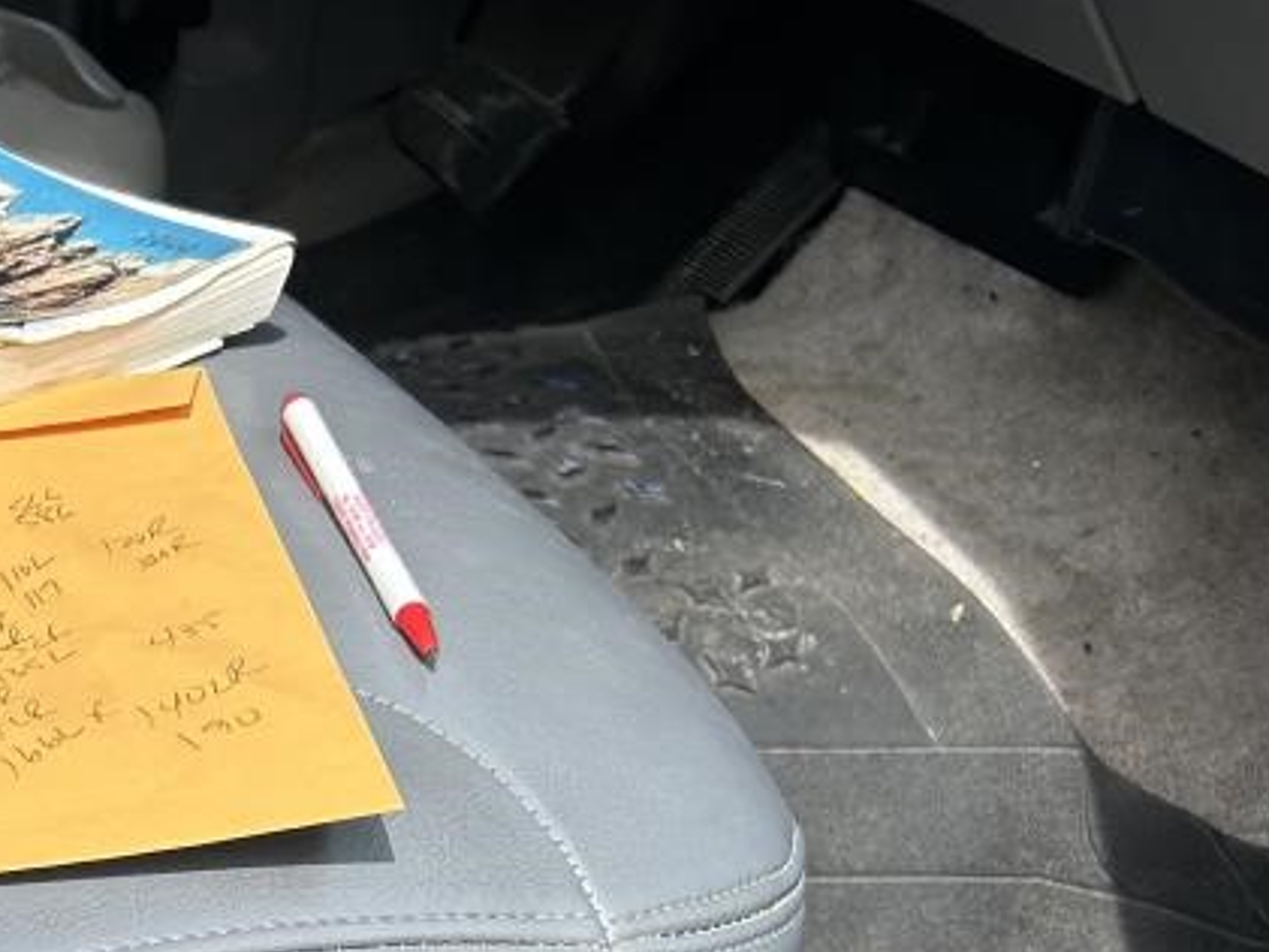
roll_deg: -3.0
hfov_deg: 21.2
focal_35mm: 79
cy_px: 1271
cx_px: -594
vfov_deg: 17.4
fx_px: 2897
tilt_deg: -38.6
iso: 50
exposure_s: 1/1901
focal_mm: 5.7
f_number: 1.5
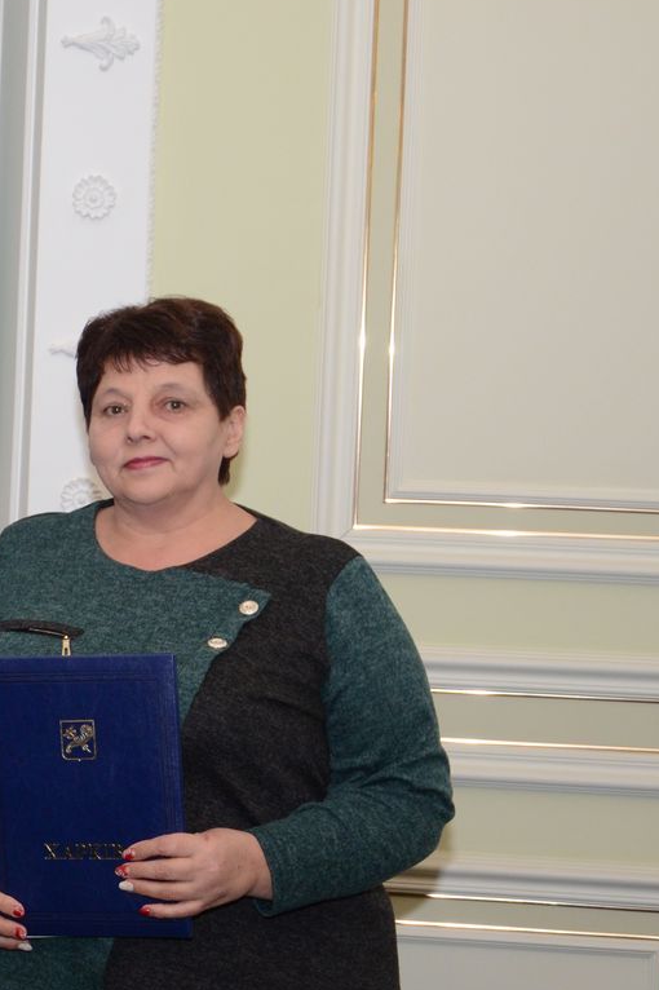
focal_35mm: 104
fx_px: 2858
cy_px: 580
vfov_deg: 19.6
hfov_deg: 13.0
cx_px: 26
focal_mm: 38
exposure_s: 1/200
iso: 1000
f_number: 4.5
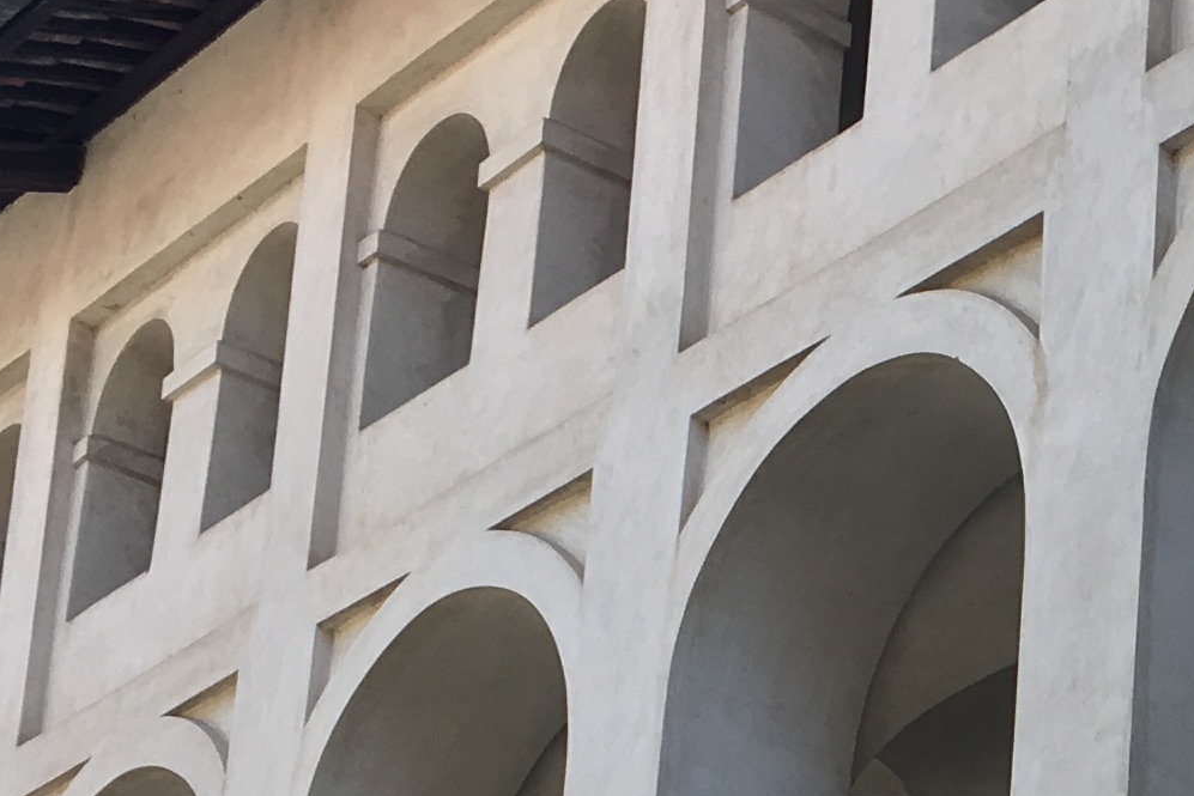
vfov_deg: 10.8
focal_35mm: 122
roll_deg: -0.8
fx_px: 4047
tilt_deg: +16.8
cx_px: 1648
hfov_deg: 15.8
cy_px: 1202
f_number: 2.2
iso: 25
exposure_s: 1/418
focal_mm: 4.15
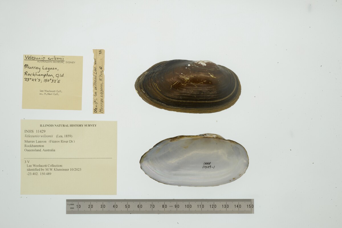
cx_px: 171
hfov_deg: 33.4
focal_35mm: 60
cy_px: 114
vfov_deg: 22.6
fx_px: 570
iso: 100
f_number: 32
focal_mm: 60
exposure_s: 1/10
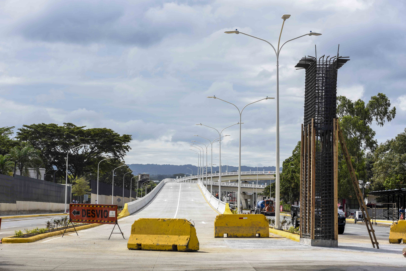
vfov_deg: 17.5
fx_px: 880
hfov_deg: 26.0
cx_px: 203
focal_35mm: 78
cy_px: 136
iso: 200
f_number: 8
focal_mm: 78
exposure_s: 1/500
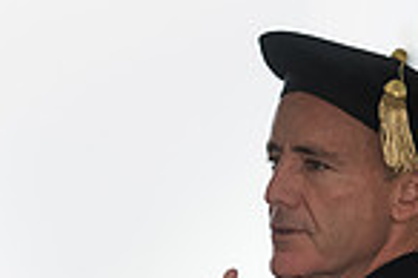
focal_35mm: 557
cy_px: 294
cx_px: 252
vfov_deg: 2.5
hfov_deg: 3.7
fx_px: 6460
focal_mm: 140
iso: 1600
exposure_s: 1/320
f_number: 4.5
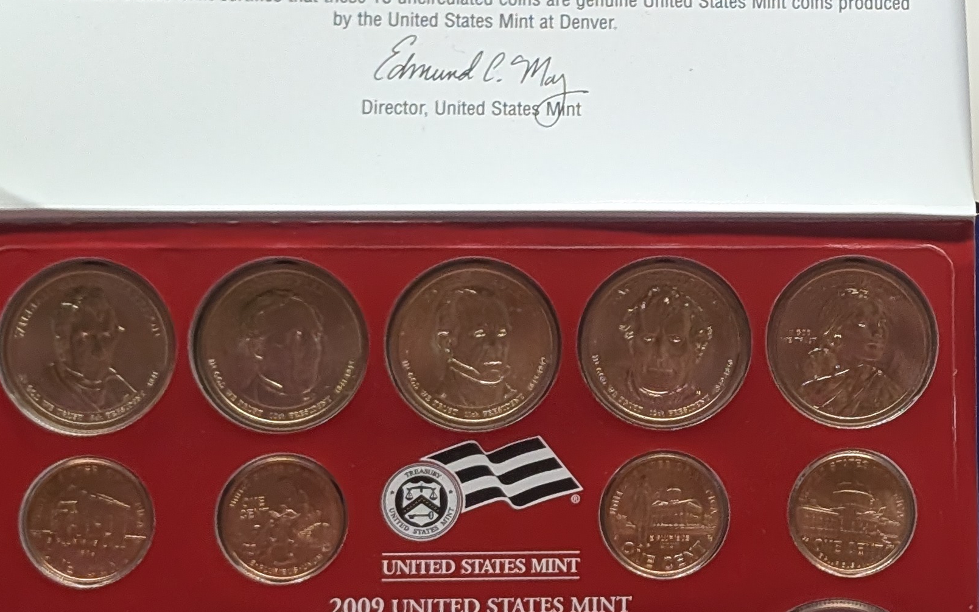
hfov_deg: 15.5
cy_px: 286
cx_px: 966
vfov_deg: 9.9
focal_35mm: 132
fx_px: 3522
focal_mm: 6.9
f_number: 1.68
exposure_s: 1/117
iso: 87
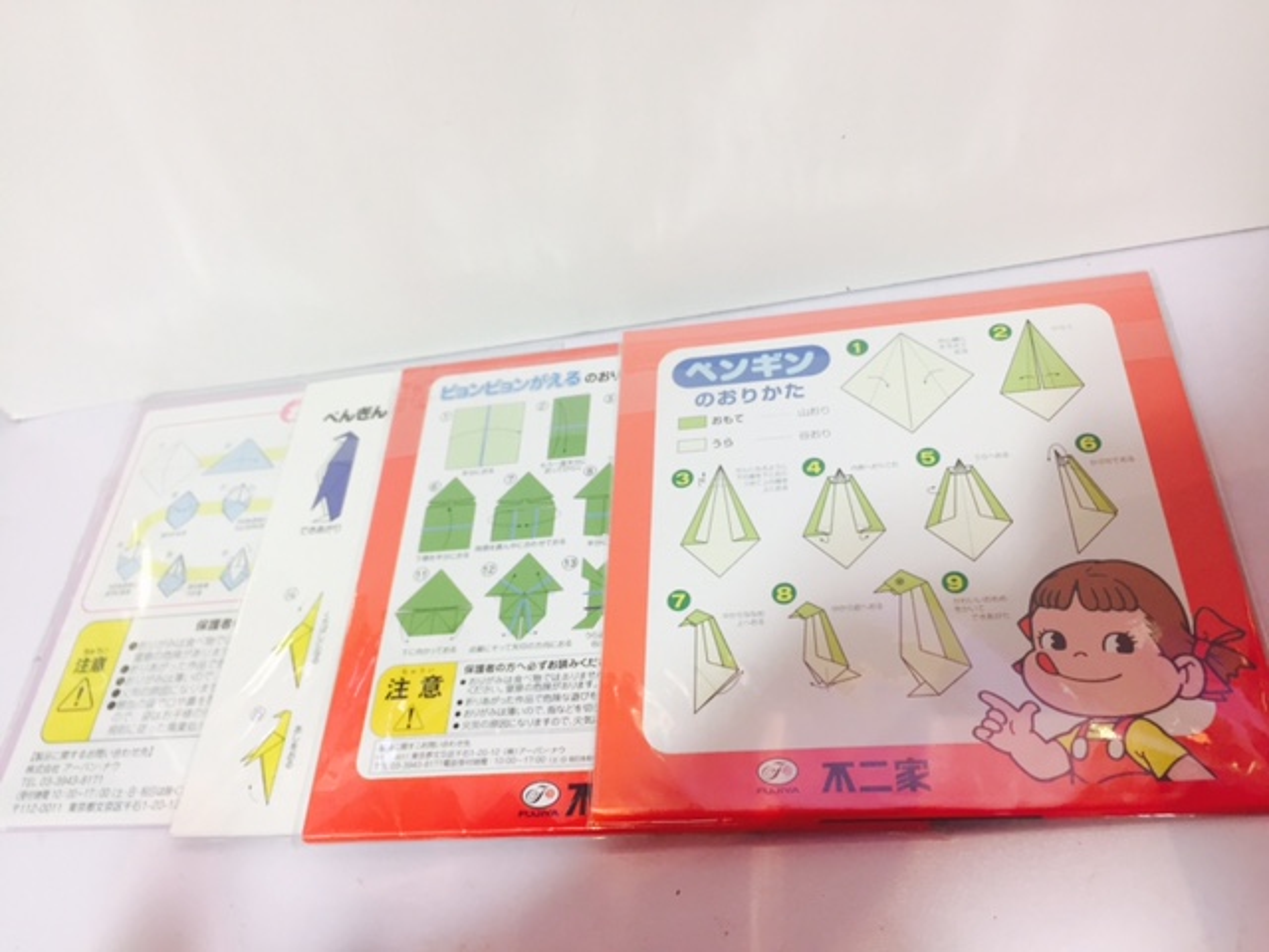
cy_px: 476
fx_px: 1063
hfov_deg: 61.7
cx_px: 634
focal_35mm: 29
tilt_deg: -49.9
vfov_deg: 48.2
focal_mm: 4.15
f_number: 2.2
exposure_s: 1/33
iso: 80
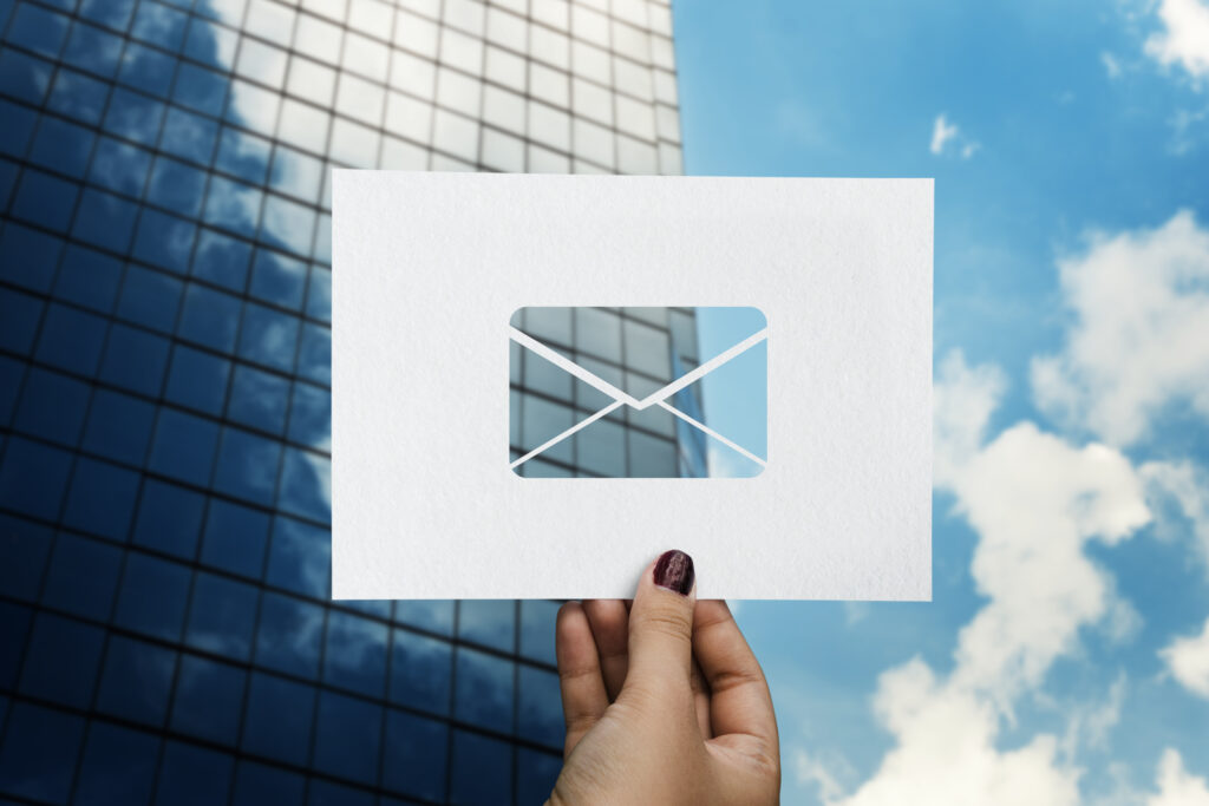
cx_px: 604
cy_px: 403
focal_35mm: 56
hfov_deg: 35.6
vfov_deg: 24.2
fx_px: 1881
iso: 200
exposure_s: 1/125
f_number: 8
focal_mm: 56
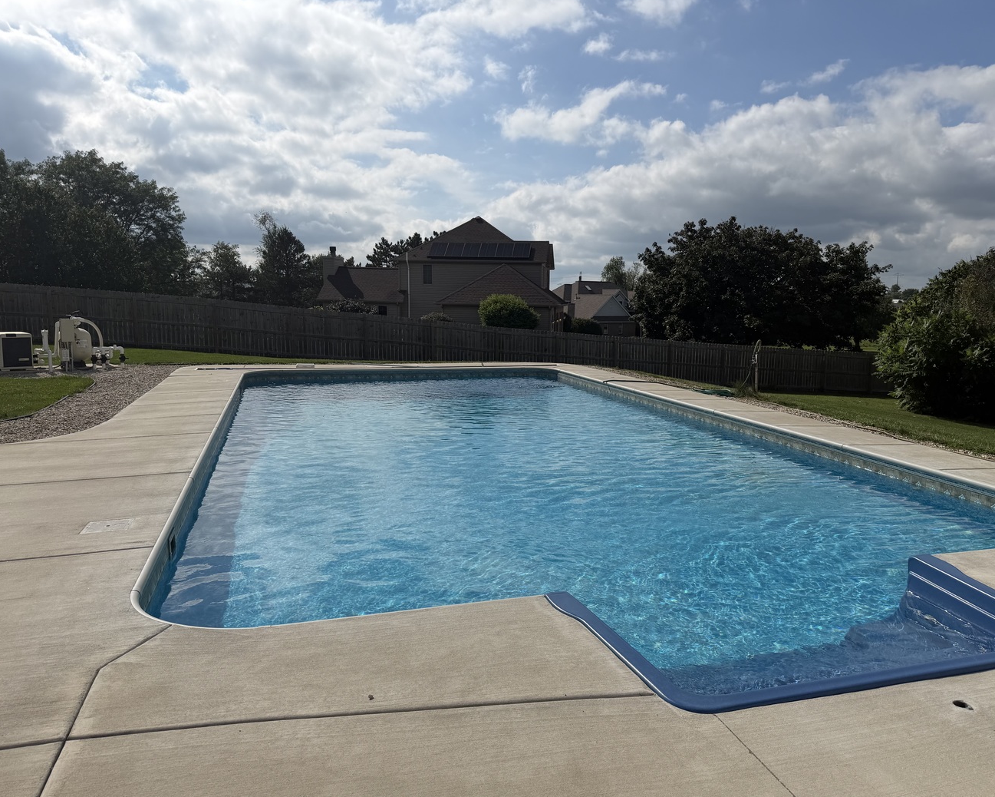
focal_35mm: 26
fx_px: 766
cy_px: 411
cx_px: 537
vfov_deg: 54.9
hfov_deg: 65.9
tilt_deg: -8.7
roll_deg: -1.2
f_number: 1.78
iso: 80
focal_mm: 6.76
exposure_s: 1/14286
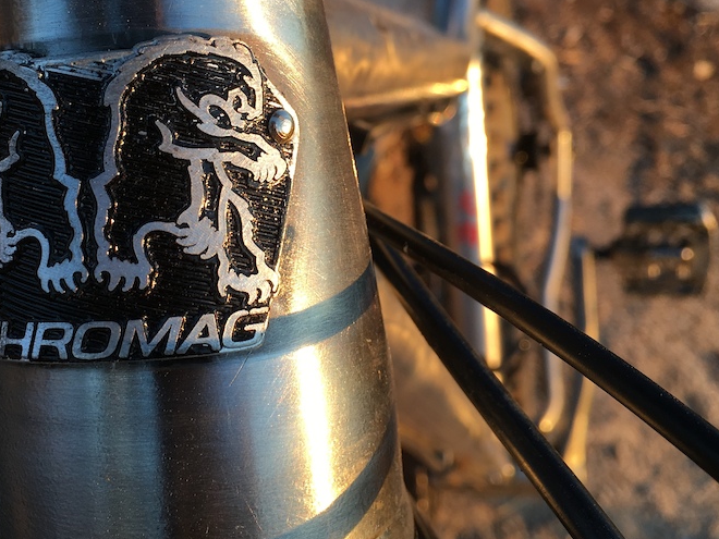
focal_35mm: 45
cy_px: 196
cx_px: 254
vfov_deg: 32.0
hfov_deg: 41.7
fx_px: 935
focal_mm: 4.15
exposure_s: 1/203
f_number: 2.2
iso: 25
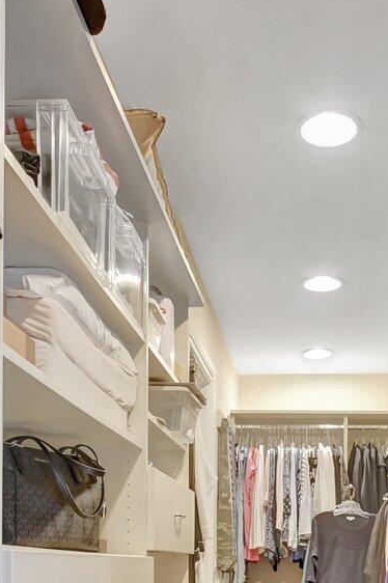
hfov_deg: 32.0
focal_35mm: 41
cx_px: 293
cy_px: 666
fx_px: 664
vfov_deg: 38.0
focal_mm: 10
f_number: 9
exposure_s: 1/2
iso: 1000
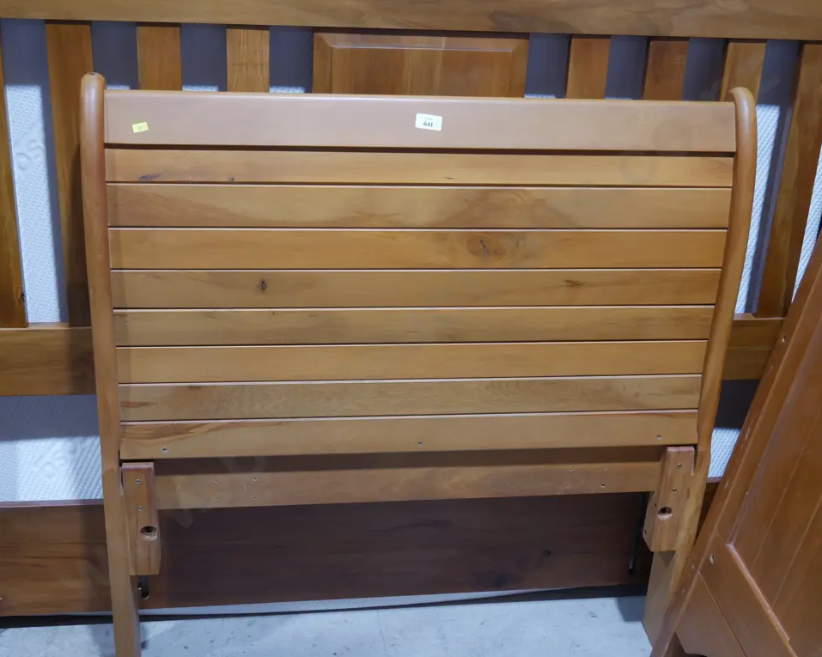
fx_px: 1119
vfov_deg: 32.7
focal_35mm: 46
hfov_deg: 40.3
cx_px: 417
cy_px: 329
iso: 640
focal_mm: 22
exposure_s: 1/60
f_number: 4.7
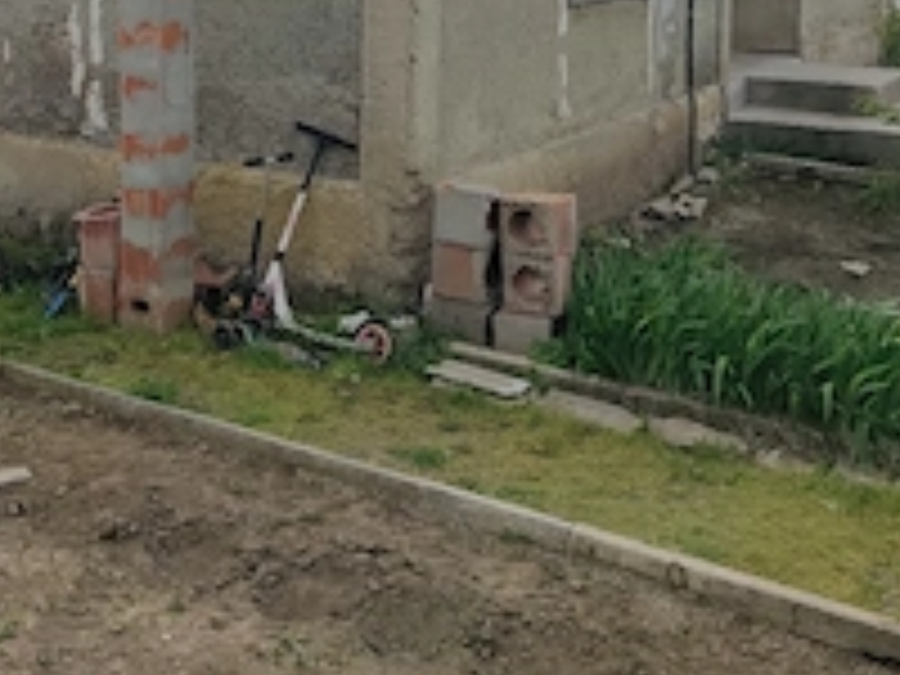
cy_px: -27
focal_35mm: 54
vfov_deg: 25.5
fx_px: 1404
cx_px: 315
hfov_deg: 35.3
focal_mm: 4.75
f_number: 1.75
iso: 125
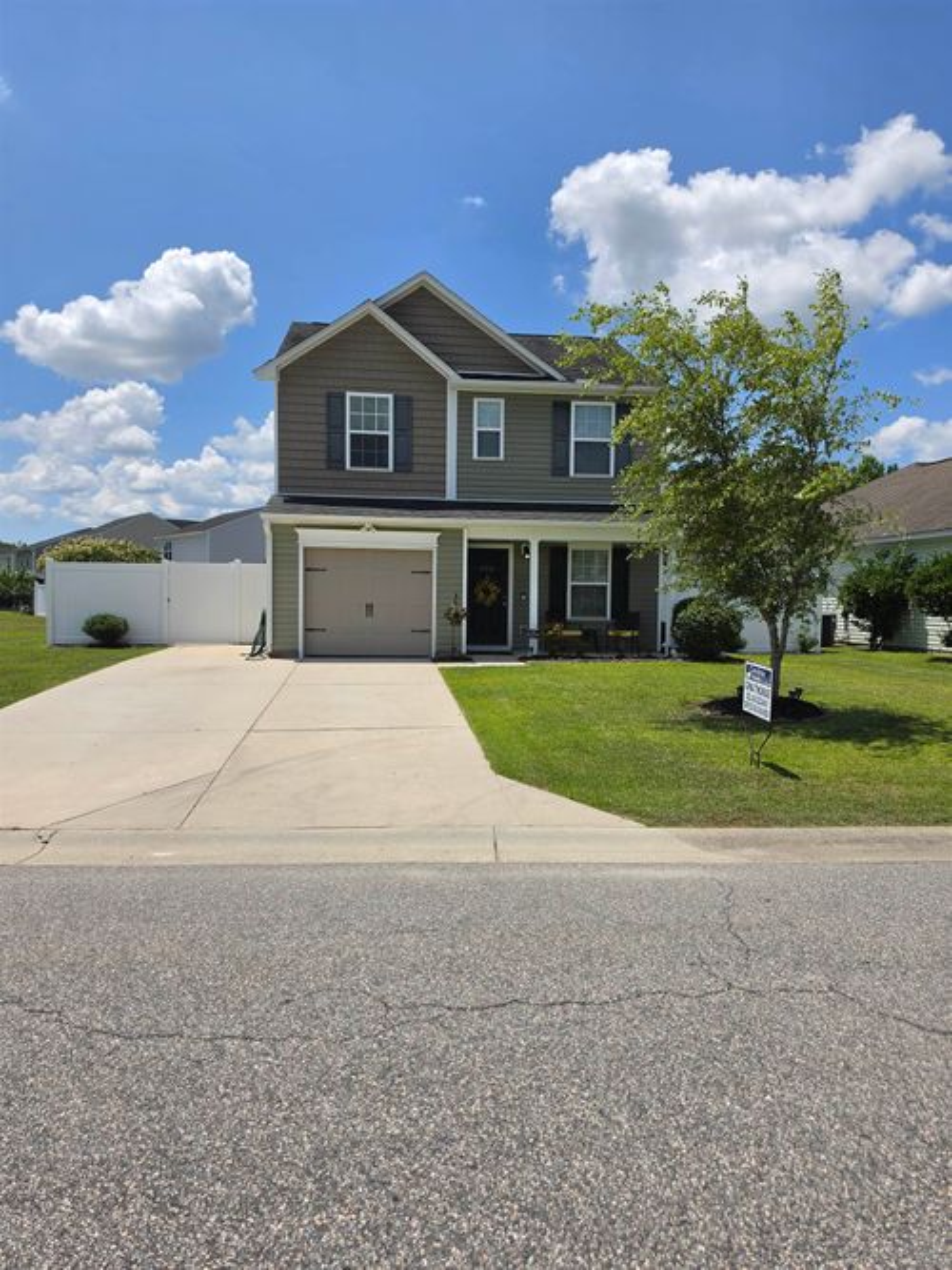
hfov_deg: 58.9
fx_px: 844
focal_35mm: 23
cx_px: 476
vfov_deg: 73.9
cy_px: 635
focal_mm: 6.5
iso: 50
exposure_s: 1/7939
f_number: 1.4
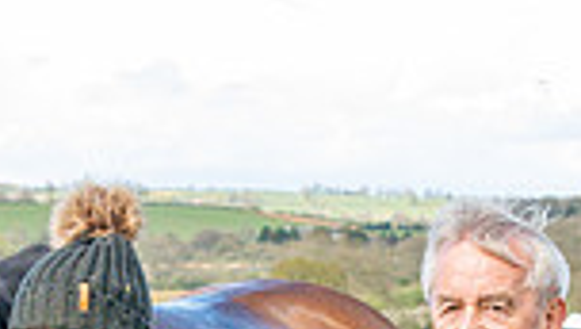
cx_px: -60
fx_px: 3733
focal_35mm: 242
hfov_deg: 8.8
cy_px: 765
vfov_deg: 4.9
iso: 400
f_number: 5
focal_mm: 35
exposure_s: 1/640
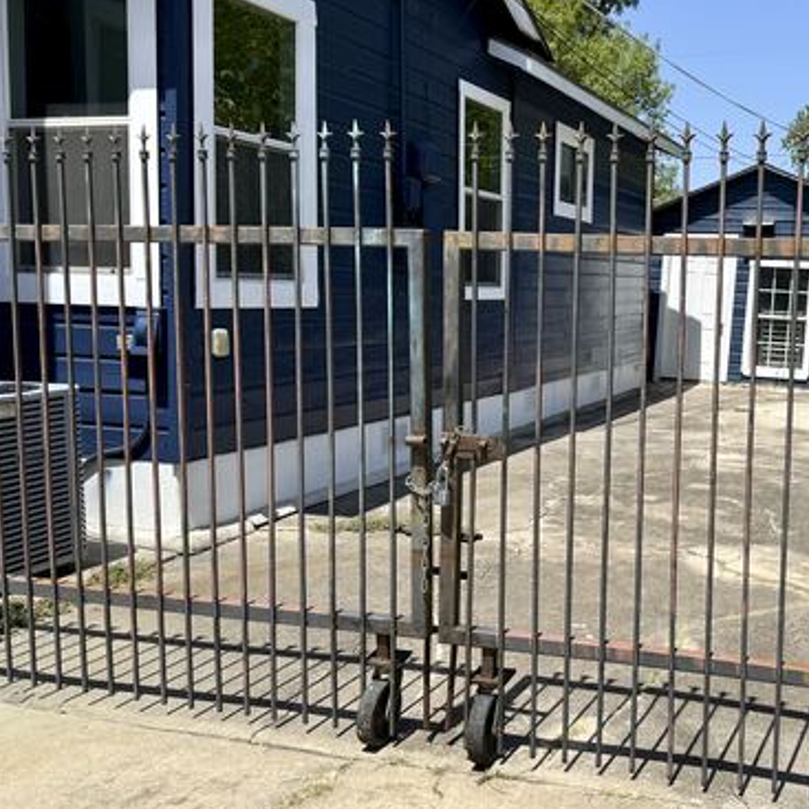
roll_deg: -0.1
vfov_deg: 44.9
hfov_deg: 43.1
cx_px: 635
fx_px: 978
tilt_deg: -5.5
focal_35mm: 37
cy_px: 401
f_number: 1.78
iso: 80
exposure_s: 1/4673
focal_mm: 6.76
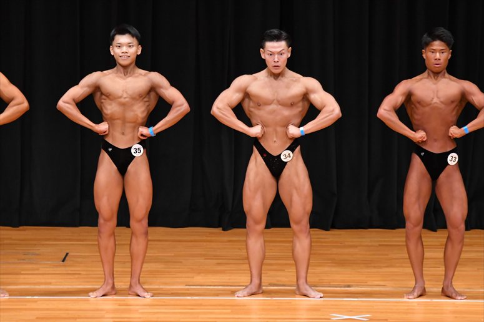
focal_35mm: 285
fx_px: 3830
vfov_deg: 4.8
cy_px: 161
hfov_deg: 7.2
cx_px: 242
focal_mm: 190
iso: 4000
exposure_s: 1/400
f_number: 5.6
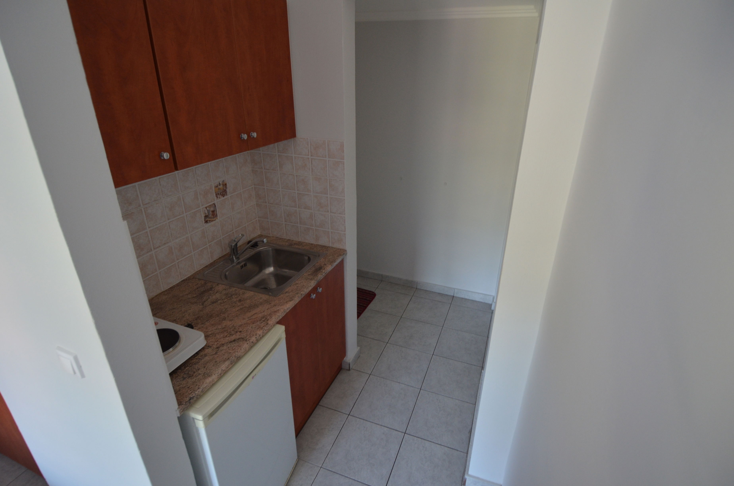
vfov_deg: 67.1
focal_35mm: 18
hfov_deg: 90.1
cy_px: 243
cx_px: 367
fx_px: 366
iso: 560
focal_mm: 12
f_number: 4
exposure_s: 1/60
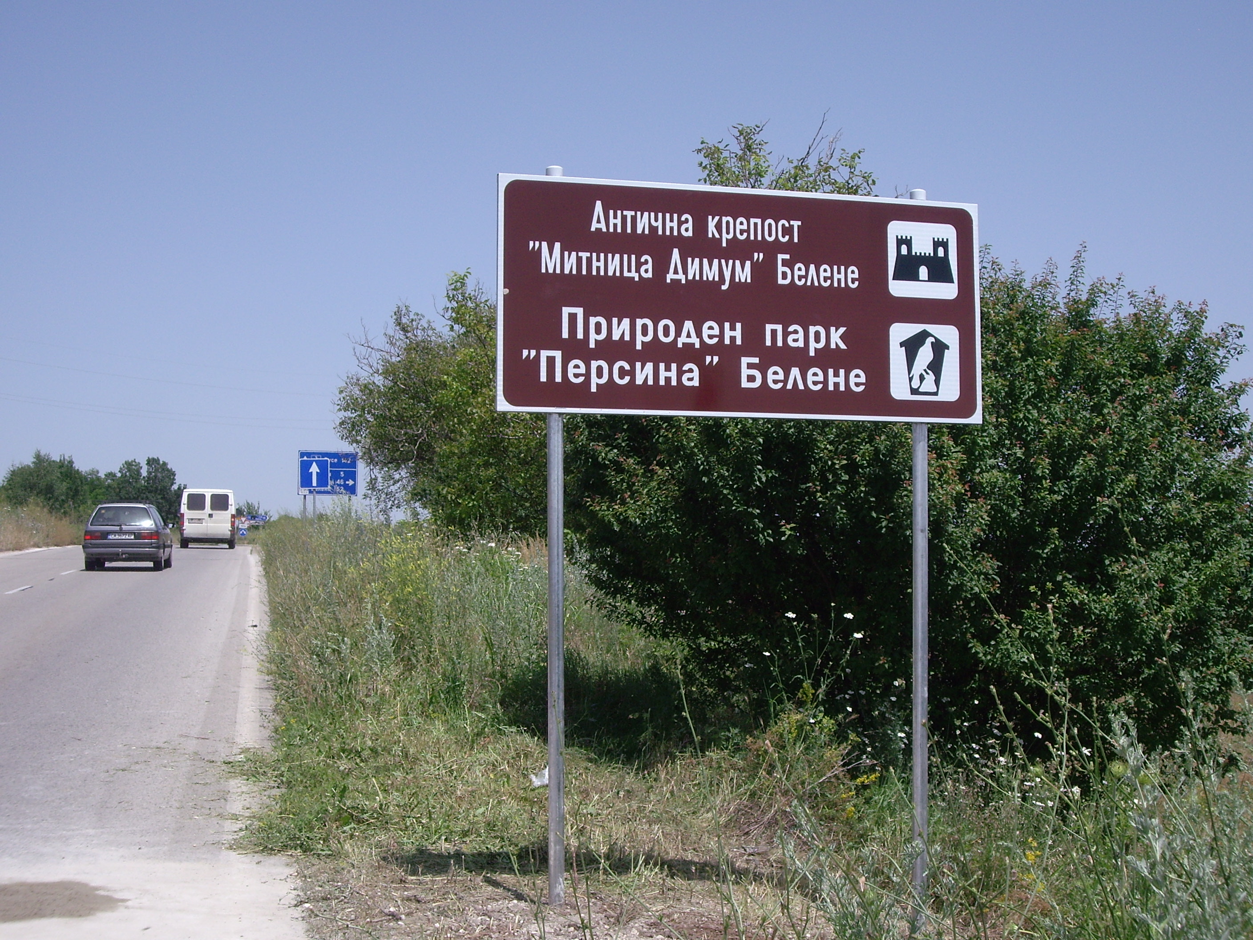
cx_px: 626
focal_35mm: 55
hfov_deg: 34.9
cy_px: 470
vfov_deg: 26.6
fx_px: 1991
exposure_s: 1/500
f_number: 5.2
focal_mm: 9
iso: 64
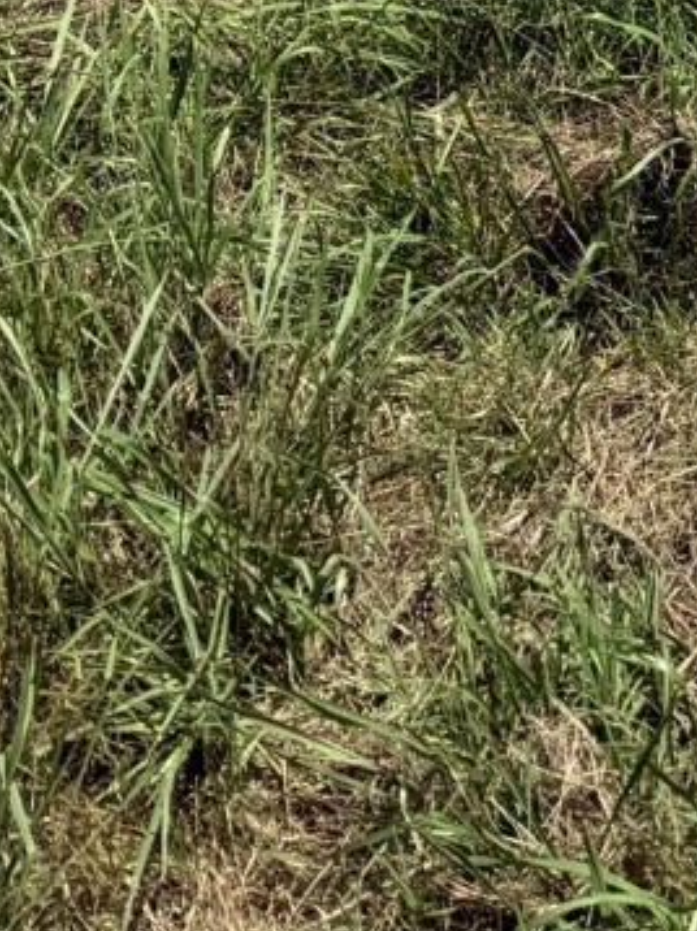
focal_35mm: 103
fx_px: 2769
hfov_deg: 13.4
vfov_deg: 14.8
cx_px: 1111
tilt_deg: -7.8
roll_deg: -1.1
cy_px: -1048
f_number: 1.78
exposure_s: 1/4975
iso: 80
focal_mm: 6.76
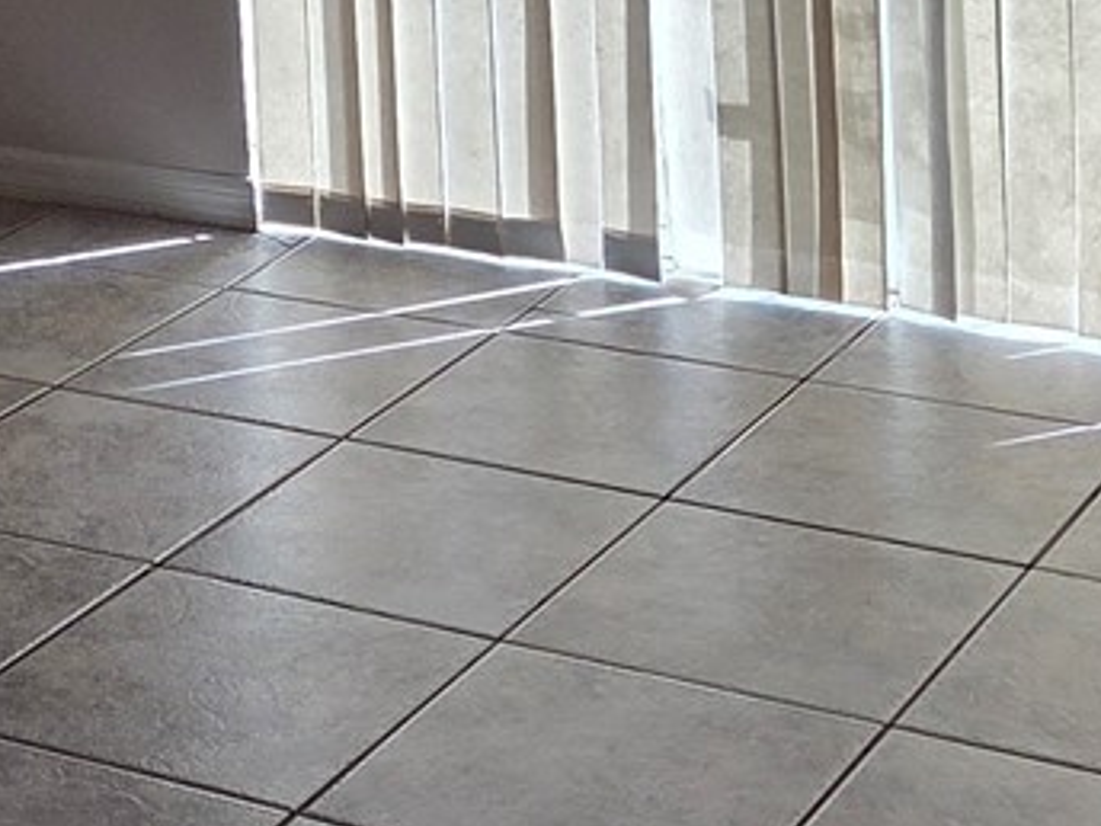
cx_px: 144
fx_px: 3403
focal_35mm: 107
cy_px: -471
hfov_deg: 18.1
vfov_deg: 13.0
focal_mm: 5.4
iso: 50
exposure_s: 1/359
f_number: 1.8
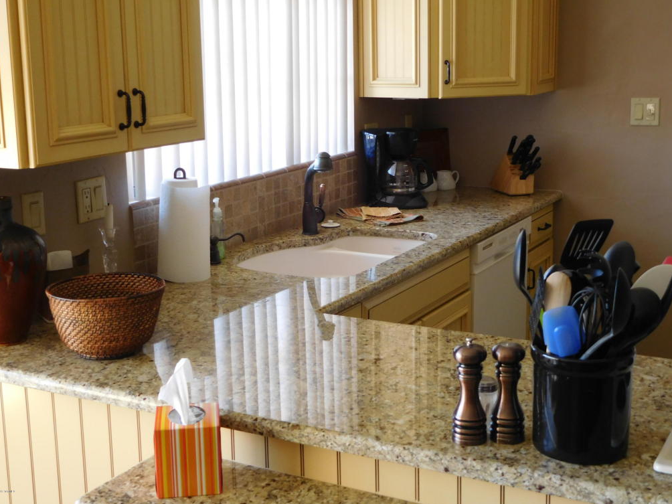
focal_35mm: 51
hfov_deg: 37.5
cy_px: 250
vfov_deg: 28.6
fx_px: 990
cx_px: 337
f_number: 4.1
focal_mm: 8.9
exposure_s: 1/30
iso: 250
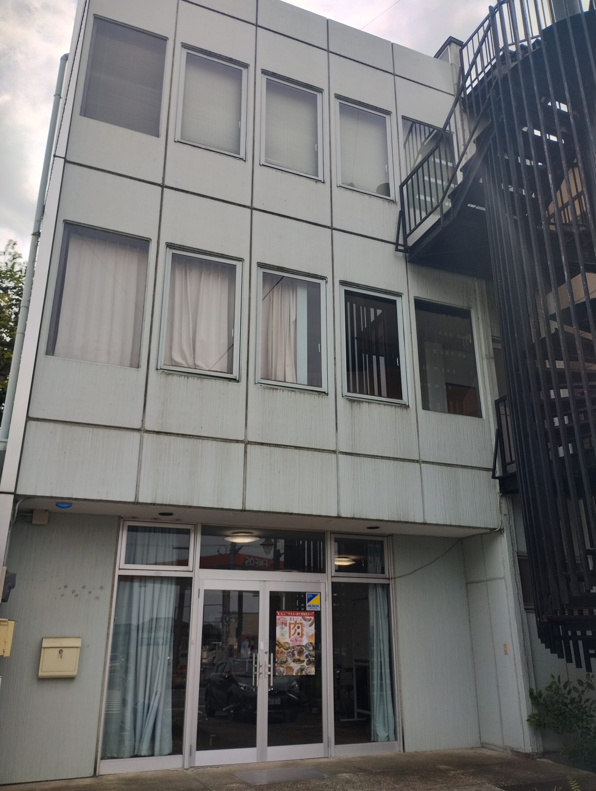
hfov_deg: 49.9
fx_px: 641
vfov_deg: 63.4
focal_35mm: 28
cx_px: 298
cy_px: 396
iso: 100
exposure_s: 1/1089
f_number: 1.8
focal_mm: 4.27
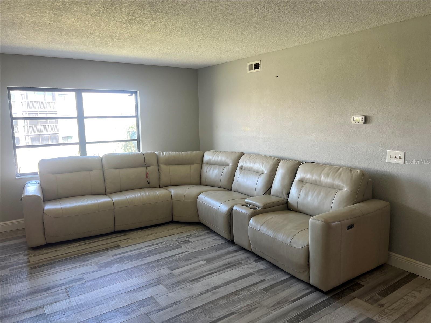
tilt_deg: -11.3
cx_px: 216
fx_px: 324
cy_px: 162
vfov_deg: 53.1
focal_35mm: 26
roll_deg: +0.8
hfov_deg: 67.3
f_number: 1.5
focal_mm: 5.7
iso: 100
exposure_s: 1/121
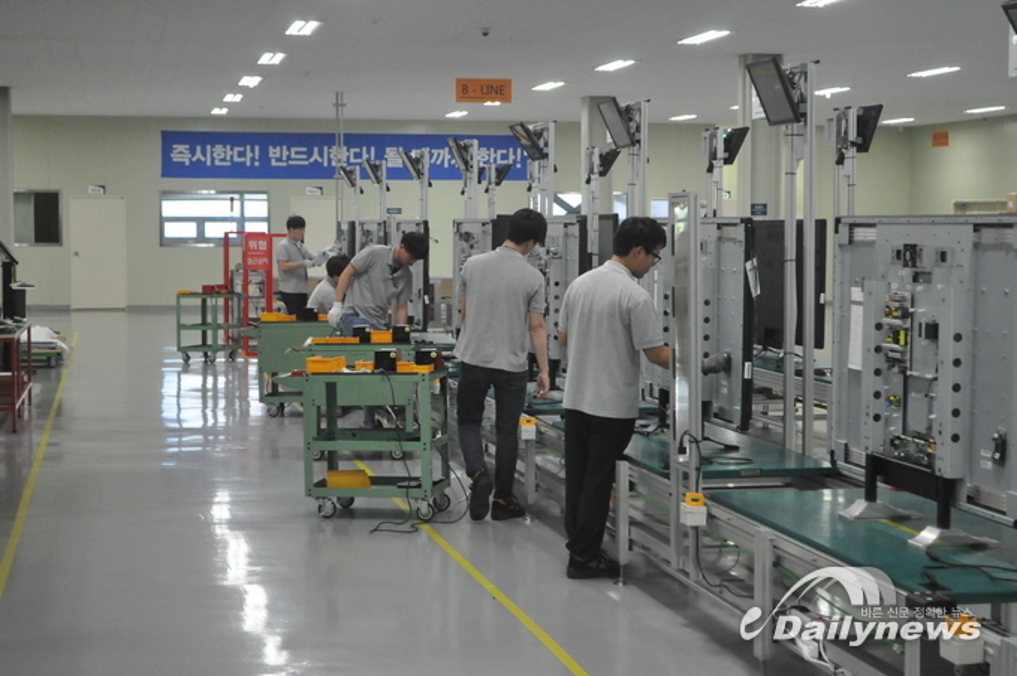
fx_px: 1863
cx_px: 508
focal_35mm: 66
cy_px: 338
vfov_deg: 20.6
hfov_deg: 30.5
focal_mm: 44
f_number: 5.3
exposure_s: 1/125
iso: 3200
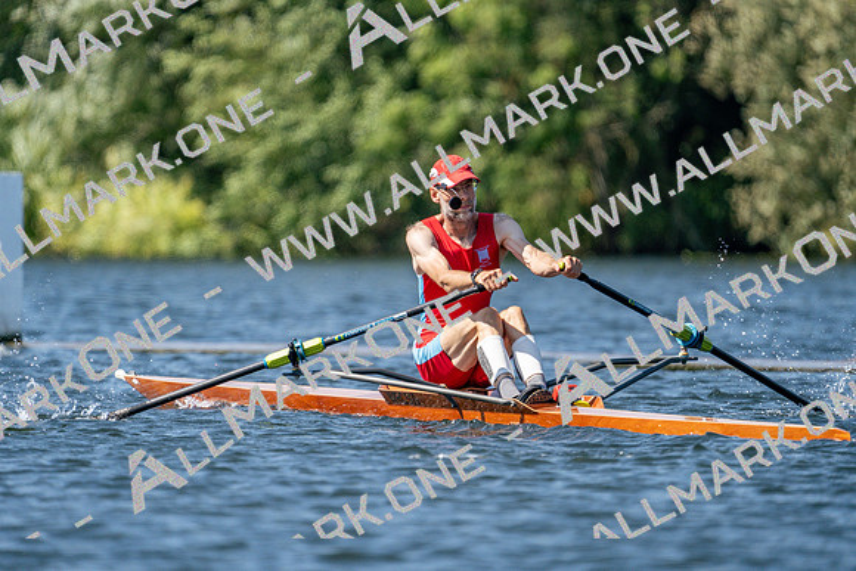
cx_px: 428
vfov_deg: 2.3
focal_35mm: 600
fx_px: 14269
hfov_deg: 3.4
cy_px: 286
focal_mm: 600
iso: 400
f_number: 6.3
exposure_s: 1/2000
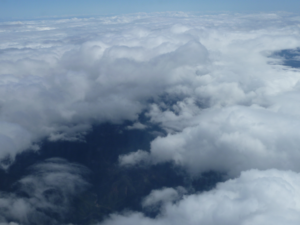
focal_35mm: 48
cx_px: 150
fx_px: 416
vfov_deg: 30.3
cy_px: 112
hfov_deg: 39.7
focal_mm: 7.9
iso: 80
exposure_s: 1/640
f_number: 5.6
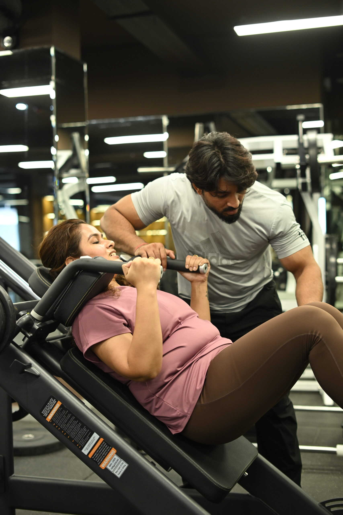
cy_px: 258
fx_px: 714
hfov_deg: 27.0
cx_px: 172
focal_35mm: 50
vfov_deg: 39.6
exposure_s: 1/125
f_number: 2.5
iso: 1000
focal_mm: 50
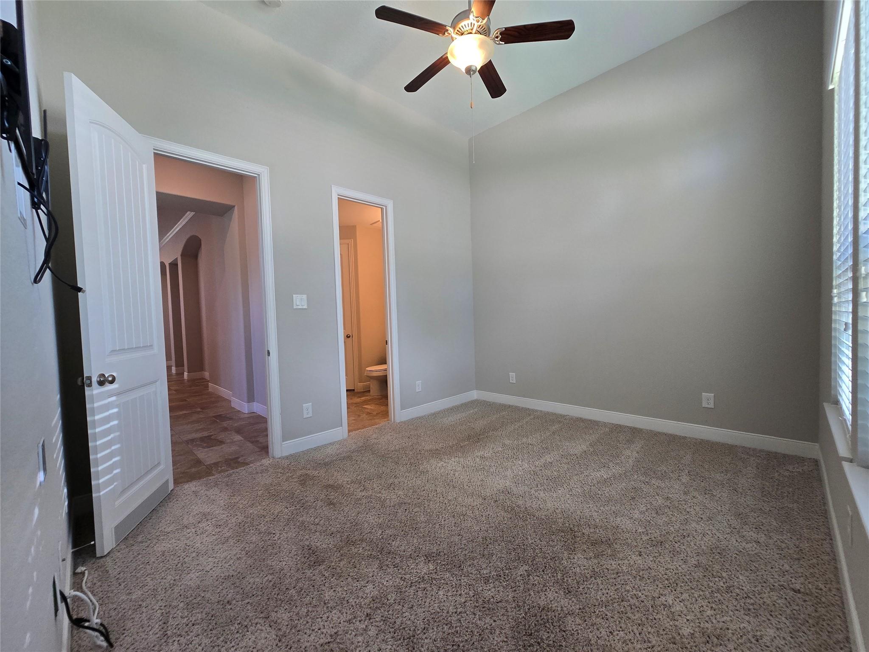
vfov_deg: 89.9
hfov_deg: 106.2
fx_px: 326
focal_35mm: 13
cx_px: 434
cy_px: 326
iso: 125
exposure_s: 1/60
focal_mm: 2.2
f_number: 2.2
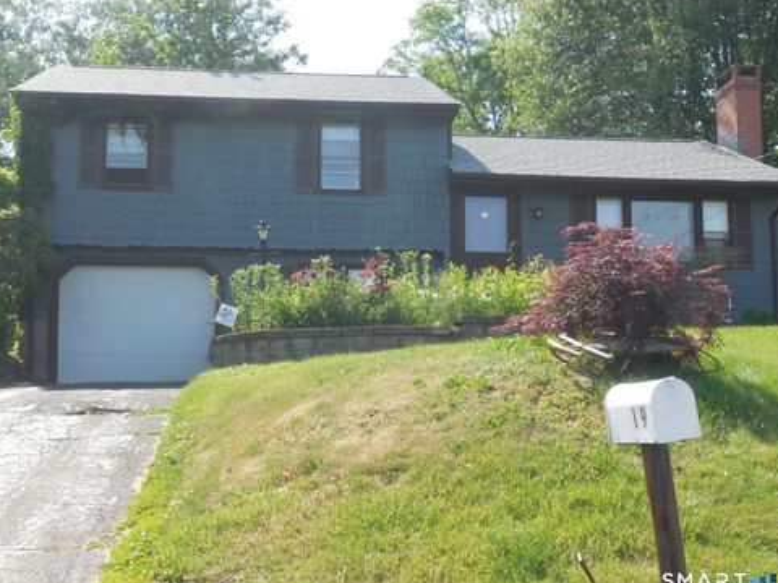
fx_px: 1146
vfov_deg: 28.6
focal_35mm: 51
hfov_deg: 37.5
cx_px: 378
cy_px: 291
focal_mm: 8.8
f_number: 4.8
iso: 125
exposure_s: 1/320
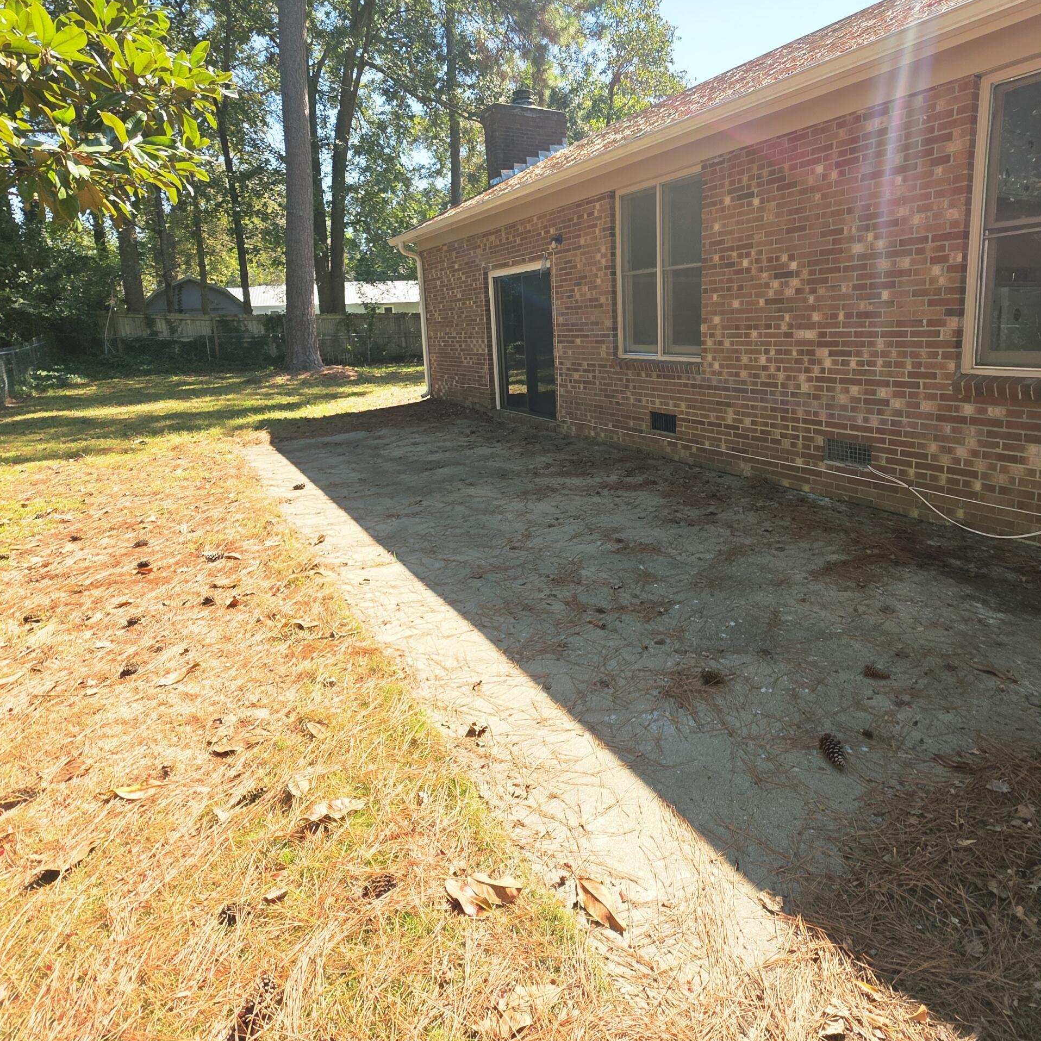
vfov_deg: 80.1
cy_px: 436
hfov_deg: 80.6
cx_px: 550
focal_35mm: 18
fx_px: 612
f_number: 1.9
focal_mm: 2.2
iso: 40
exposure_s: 1/621
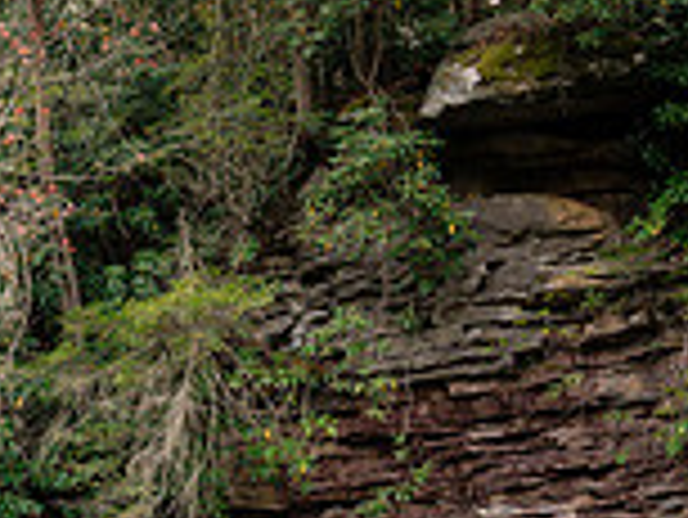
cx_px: -45
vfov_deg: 10.1
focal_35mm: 142
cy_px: 813
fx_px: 2824
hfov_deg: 13.6
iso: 2000
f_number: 8
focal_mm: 39
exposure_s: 1/100
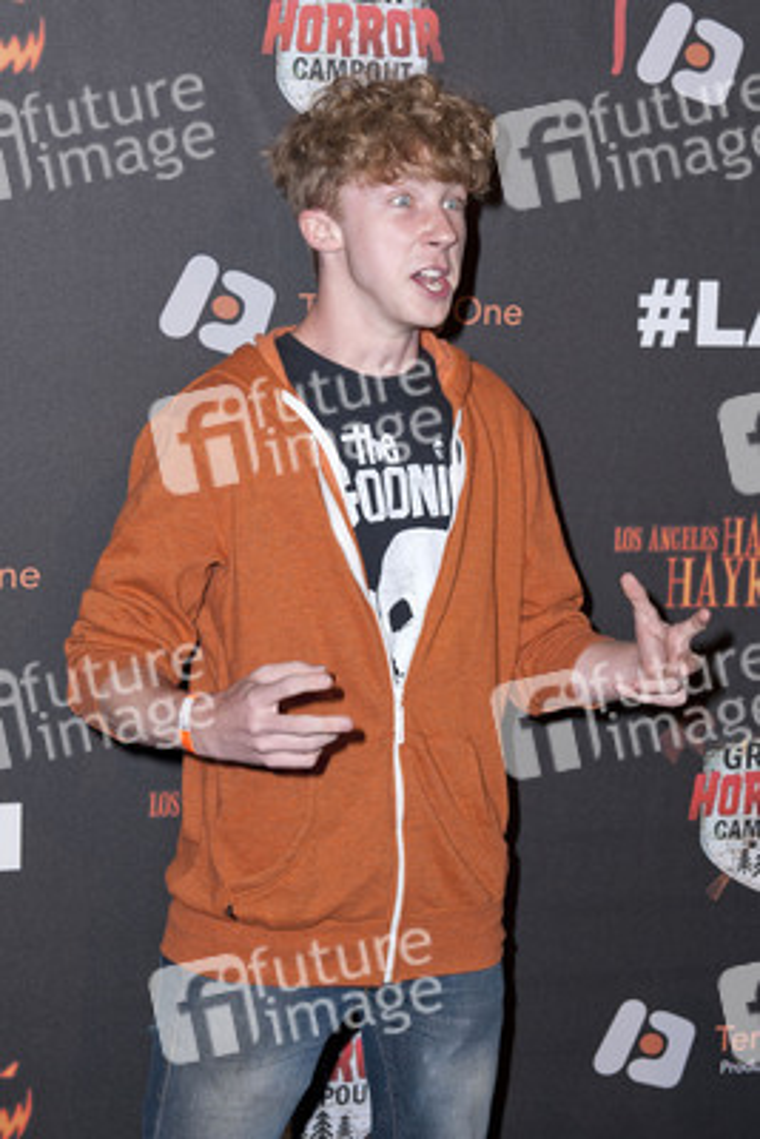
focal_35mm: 52
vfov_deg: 38.2
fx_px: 1645
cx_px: 380
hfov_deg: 26.0
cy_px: 570
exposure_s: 1/400
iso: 400
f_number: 4.5
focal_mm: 52
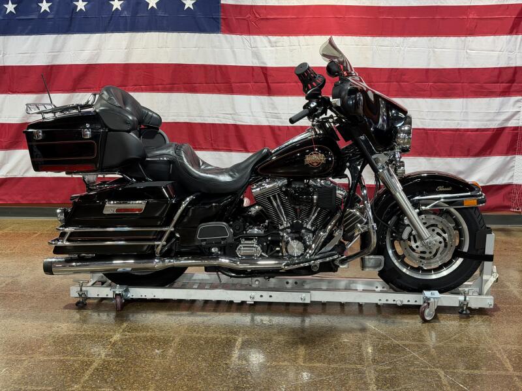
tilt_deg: -10.2
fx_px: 724
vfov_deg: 30.3
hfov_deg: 39.7
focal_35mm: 48
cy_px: 196
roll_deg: +0.2
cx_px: 261
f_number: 1.78
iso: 80
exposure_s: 1/60
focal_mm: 6.76
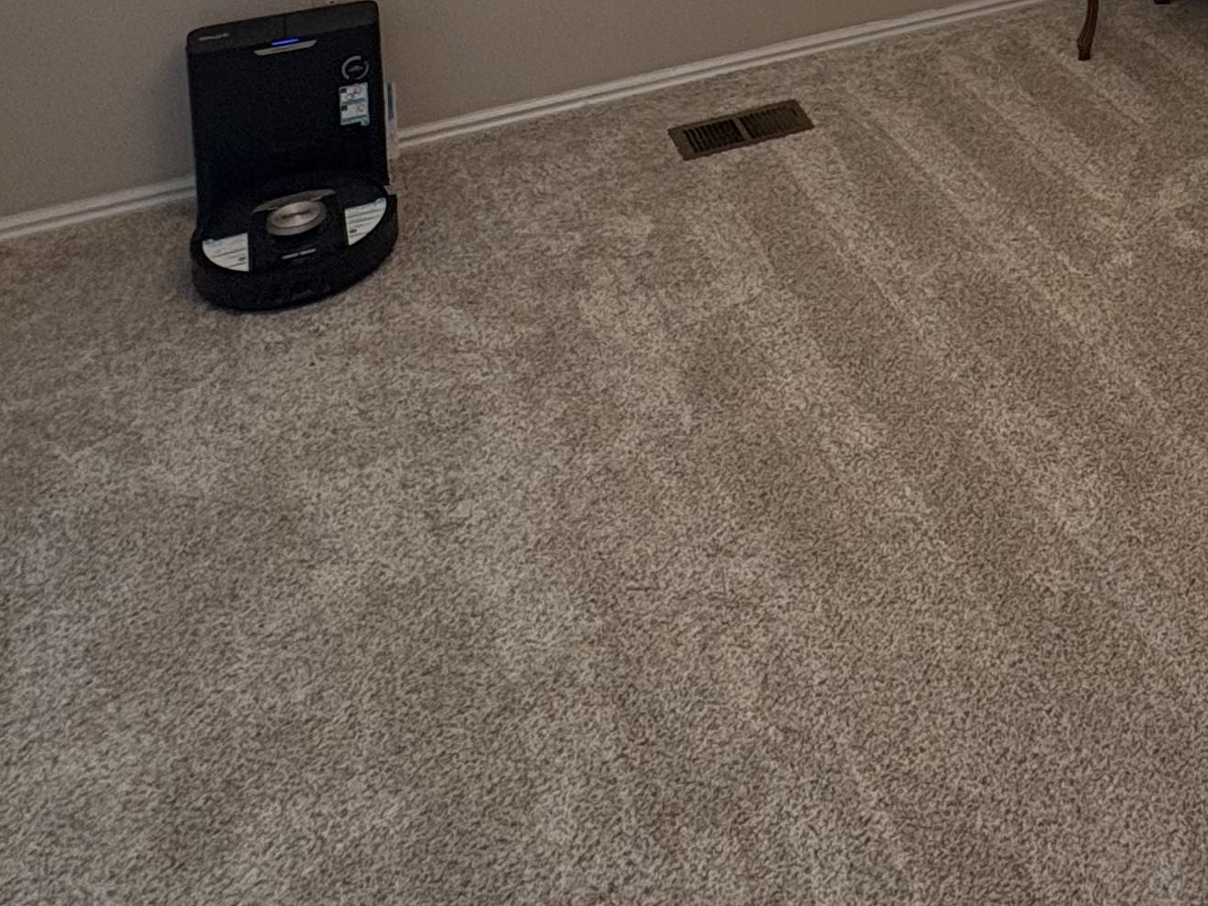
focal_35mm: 43
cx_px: 1007
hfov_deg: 41.5
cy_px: -426
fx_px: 1501
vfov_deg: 25.7
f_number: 2.2
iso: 160
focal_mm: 2.22
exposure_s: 1/120
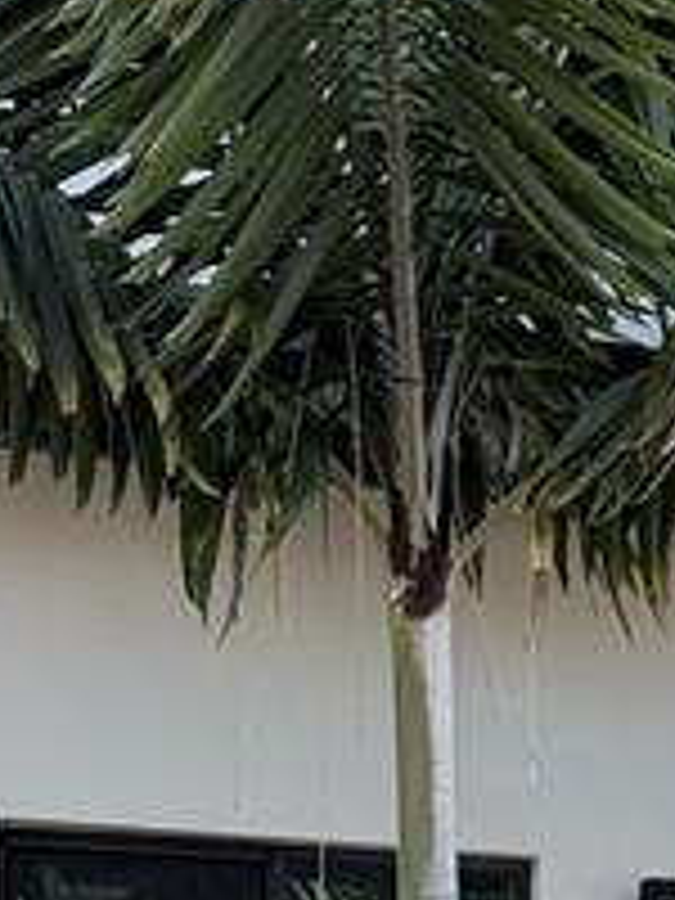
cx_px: 1539
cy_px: 1156
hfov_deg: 9.4
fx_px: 3744
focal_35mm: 144
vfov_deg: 13.2
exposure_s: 1/1156
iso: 100
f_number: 1.78
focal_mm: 6.76
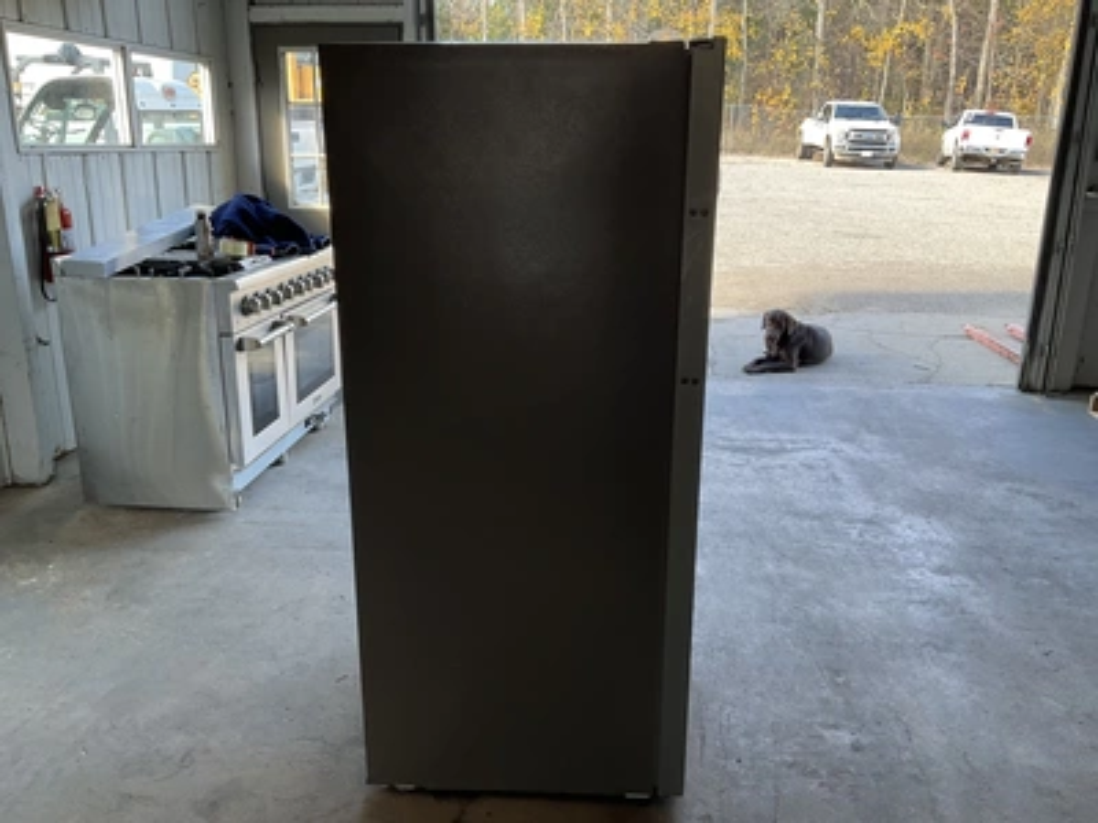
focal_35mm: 29
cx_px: 549
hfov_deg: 61.7
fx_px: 920
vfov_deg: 48.2
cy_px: 412
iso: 50
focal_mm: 3
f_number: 1.8
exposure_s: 1/120
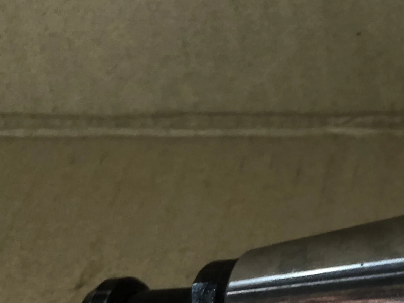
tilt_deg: -45.9
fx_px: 1109
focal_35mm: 95
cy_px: 307
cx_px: 620
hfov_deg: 18.2
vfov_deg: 15.3
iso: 64
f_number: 1.8
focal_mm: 3.99
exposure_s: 1/15
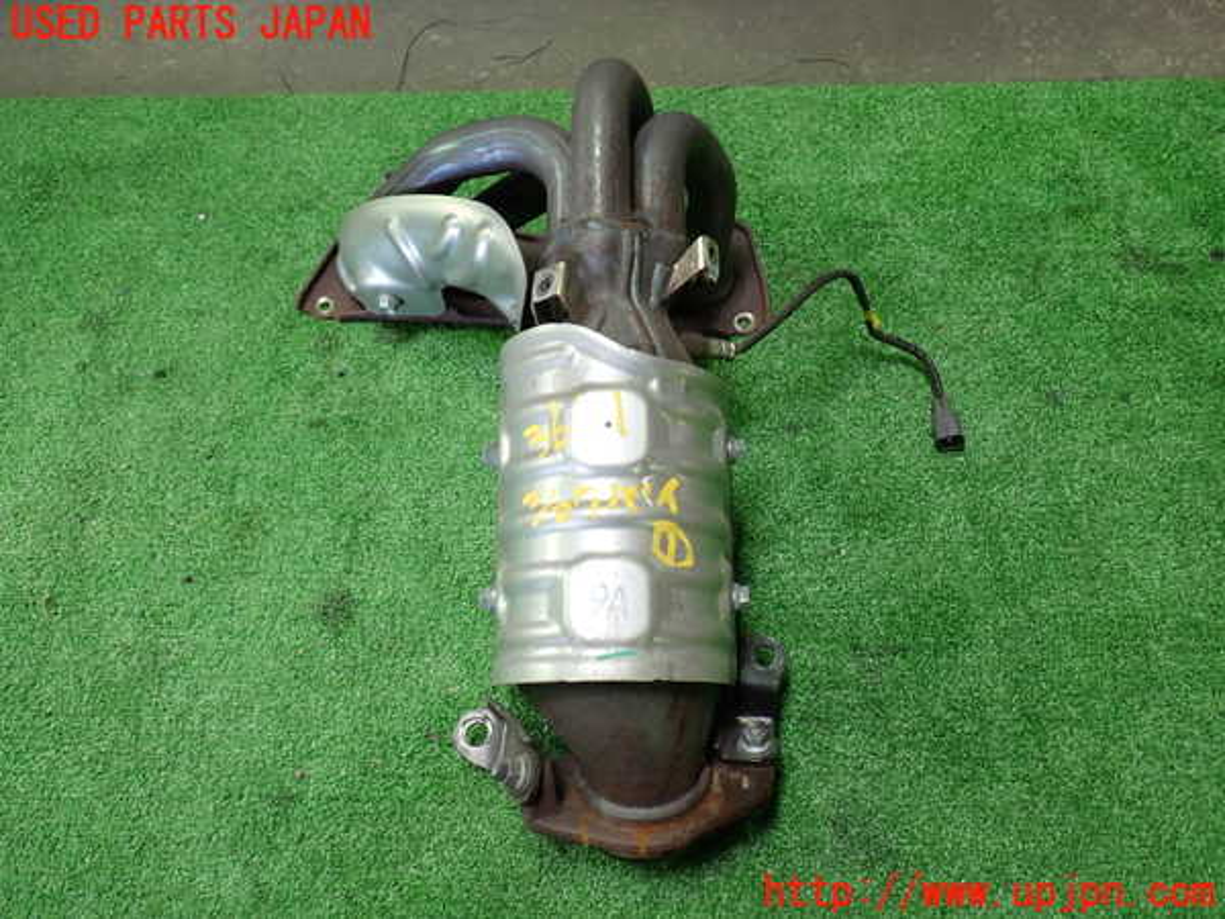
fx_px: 1062
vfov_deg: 46.8
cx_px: 612
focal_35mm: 30
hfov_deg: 60.0
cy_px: 460
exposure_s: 1/40
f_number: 2.3
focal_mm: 5.4
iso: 200
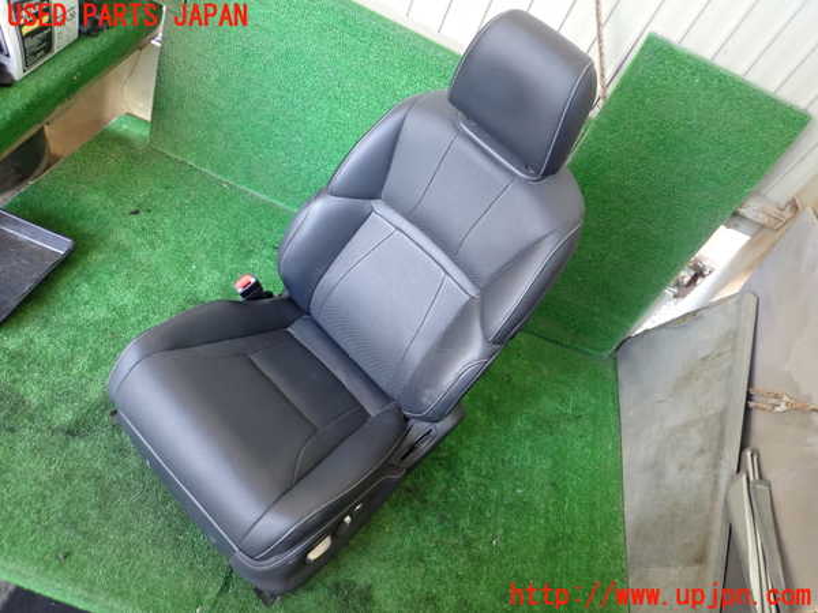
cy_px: 306
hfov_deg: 69.4
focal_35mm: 25
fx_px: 591
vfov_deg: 54.9
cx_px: 409
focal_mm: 4.5
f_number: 2
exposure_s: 1/30
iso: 200
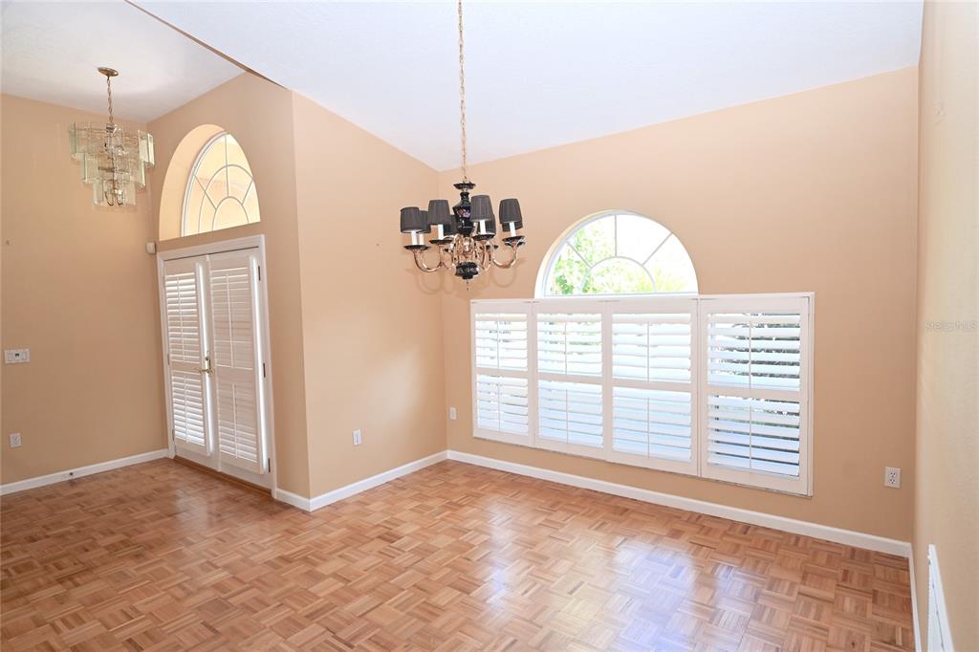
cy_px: 326
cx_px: 490
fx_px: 530
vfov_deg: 63.2
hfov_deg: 85.4
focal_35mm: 20
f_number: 4
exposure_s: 1/60
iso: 200
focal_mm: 19.5
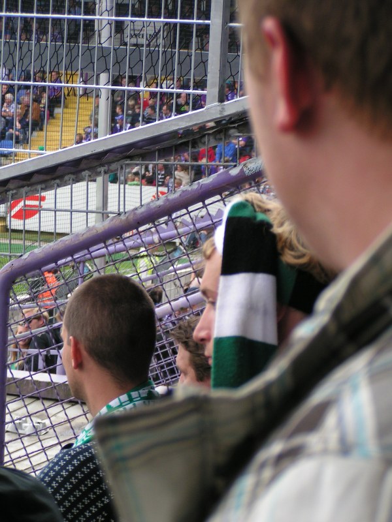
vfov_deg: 15.1
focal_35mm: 131
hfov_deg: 11.3
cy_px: 261
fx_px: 1978
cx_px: 196
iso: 50
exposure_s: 1/160
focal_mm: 20
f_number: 3.5
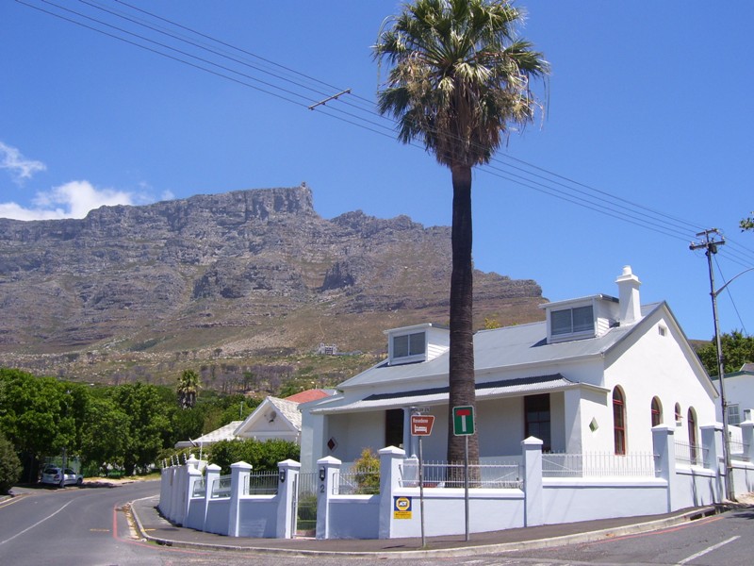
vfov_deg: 38.7
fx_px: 806
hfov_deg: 50.1
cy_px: 283
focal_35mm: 37
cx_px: 377
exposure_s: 1/500
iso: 80
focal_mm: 6
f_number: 4.8
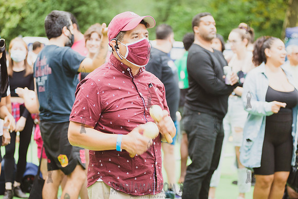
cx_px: 149
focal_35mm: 86
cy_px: 100
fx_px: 712
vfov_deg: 15.9
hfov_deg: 23.6
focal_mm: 86
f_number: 4
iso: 2000
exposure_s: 1/100
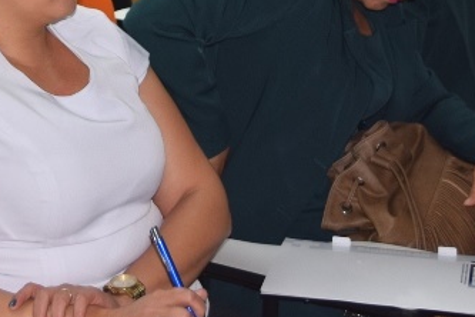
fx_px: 1583
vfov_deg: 11.1
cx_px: 13
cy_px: -110
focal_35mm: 120
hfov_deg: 16.7
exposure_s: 1/80
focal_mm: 26
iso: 400
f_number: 4.2
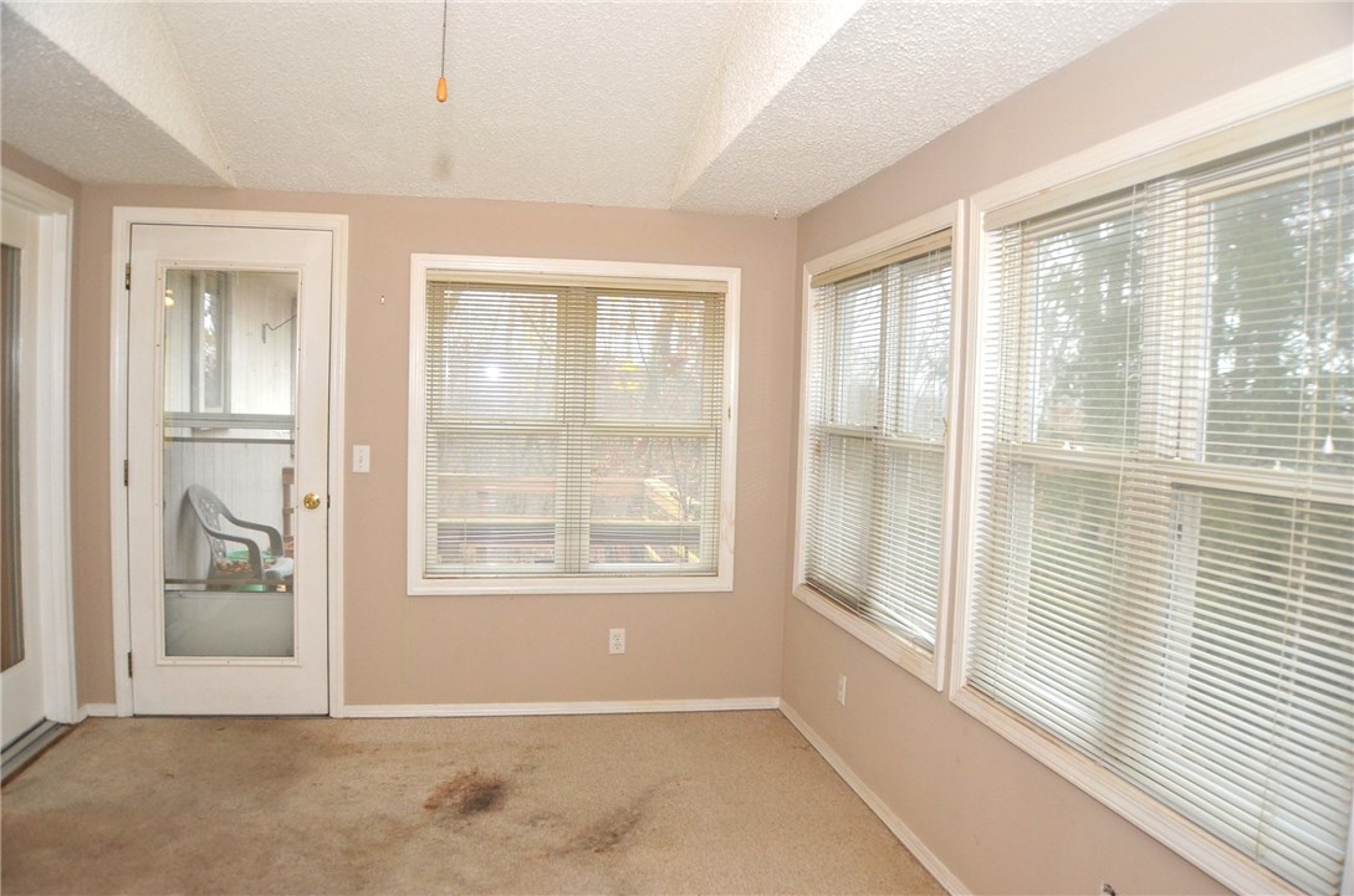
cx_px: 677
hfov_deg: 57.3
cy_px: 448
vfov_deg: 39.8
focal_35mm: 33
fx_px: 1238
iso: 800
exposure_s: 1/60
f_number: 4
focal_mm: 22
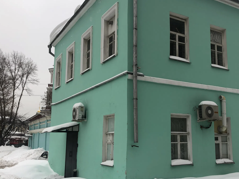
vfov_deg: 38.6
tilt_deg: +9.7
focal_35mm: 37
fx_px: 255
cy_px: 99
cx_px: 142
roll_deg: -1.5
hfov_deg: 49.9
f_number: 1.8
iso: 20
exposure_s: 1/156
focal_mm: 4
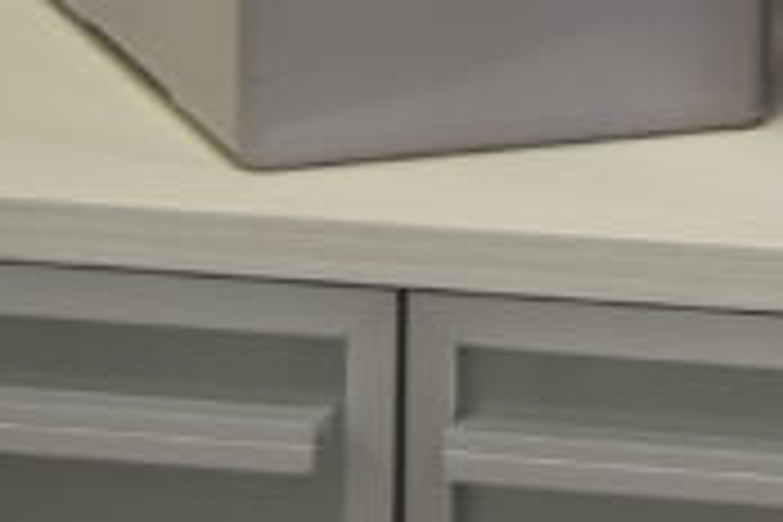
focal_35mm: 265
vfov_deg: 5.0
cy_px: -983
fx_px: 5763
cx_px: 1980
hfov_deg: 7.2
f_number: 6.3
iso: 800
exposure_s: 1/50
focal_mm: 30
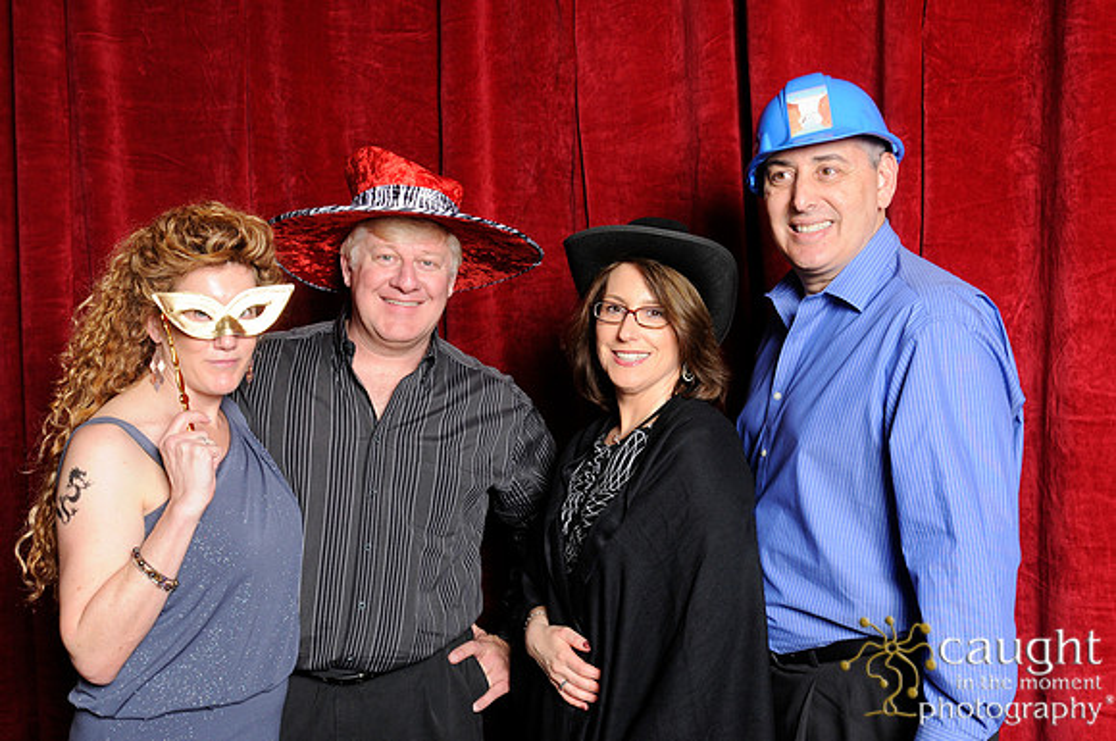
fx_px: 1207
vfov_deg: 34.1
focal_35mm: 39
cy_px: 370
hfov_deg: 49.6
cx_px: 558
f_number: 8
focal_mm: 26
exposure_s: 1/60
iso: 400
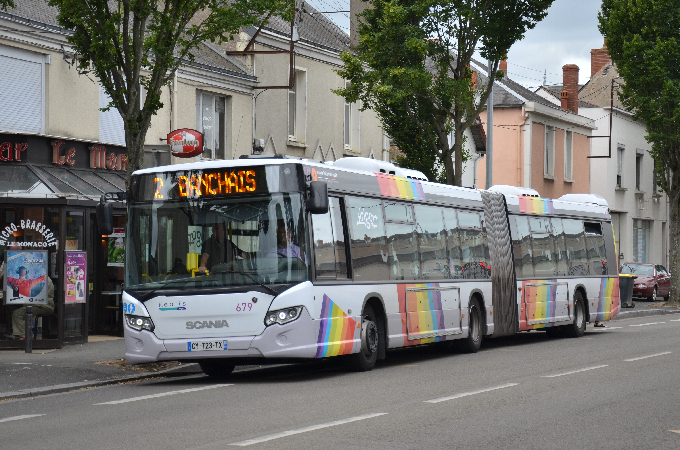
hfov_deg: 26.0
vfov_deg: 17.4
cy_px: 225
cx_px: 340
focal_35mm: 78
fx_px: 1470
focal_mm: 52
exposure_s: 1/1000
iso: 400
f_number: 5
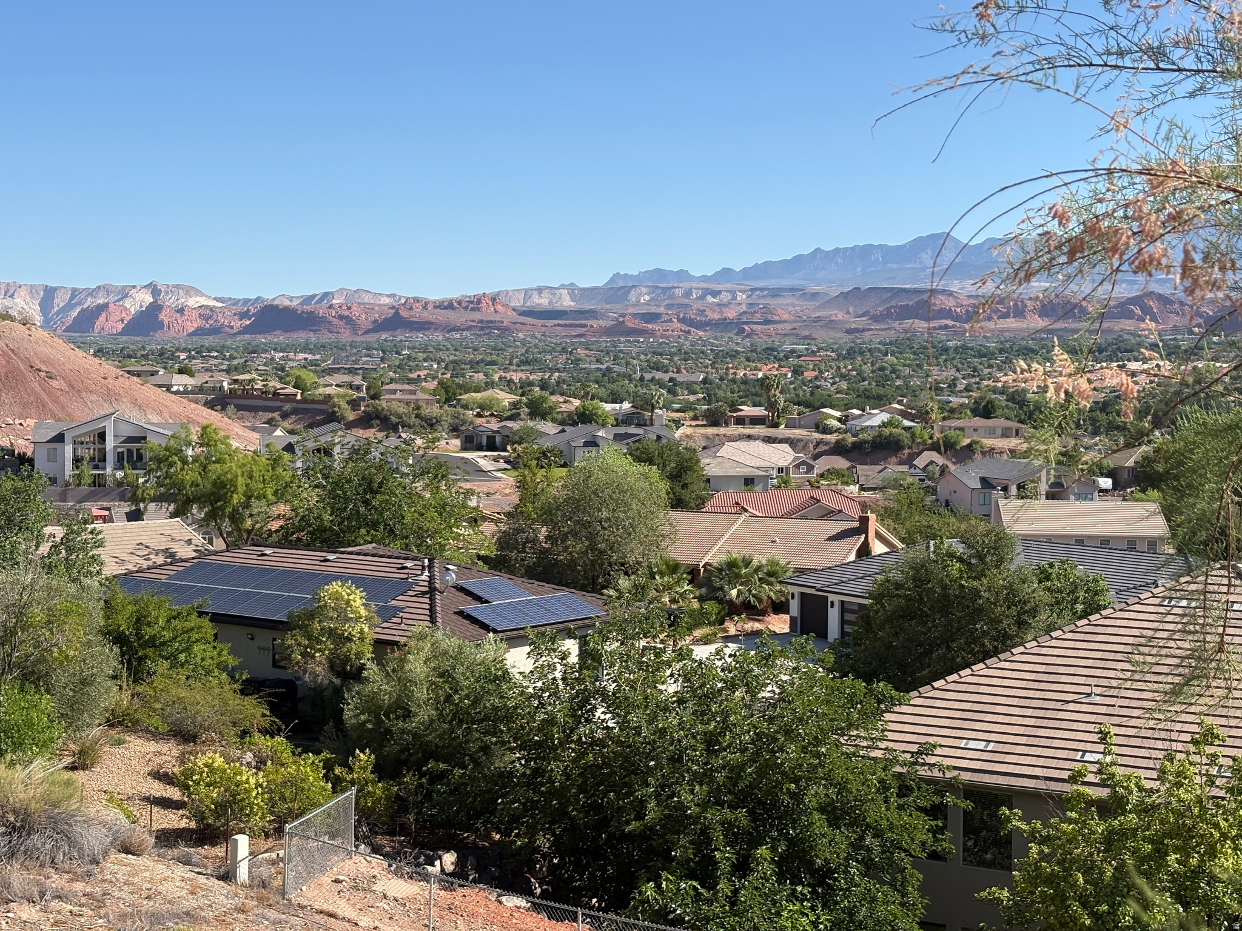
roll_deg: -0.5
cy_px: 466
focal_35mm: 52
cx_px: 621
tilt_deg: -2.9
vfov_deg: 28.0
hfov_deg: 36.8
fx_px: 1866
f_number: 1.6
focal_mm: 5.96
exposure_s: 1/2747
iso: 32
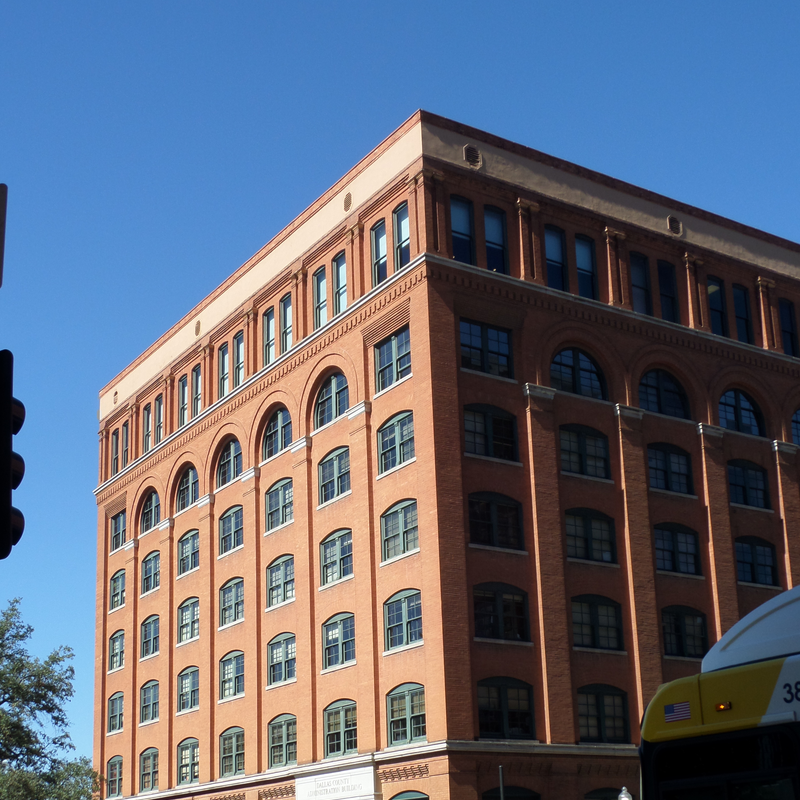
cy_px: 547
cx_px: 390
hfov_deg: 33.4
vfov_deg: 33.0
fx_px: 1333
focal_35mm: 51
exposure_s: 1/750
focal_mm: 6.8
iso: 100
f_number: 3.6
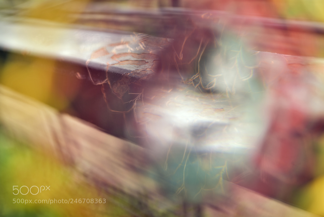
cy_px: 108
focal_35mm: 35
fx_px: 315
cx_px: 162
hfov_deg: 54.4
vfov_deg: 37.9
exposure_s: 1/500
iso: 100
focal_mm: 35
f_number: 2
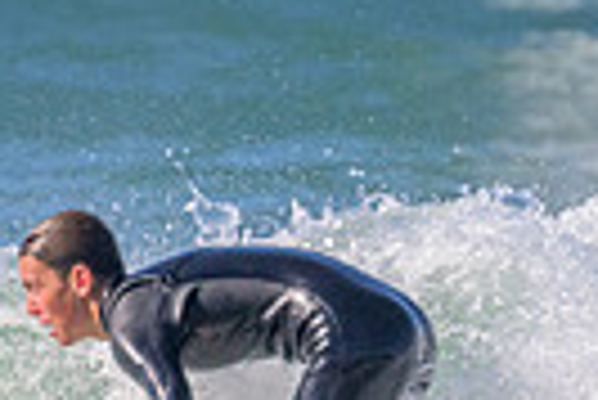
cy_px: 483
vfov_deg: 0.4
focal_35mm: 3479
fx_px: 57852
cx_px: 292
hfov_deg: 0.6
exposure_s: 1/2000
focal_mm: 800
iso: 1250
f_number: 11
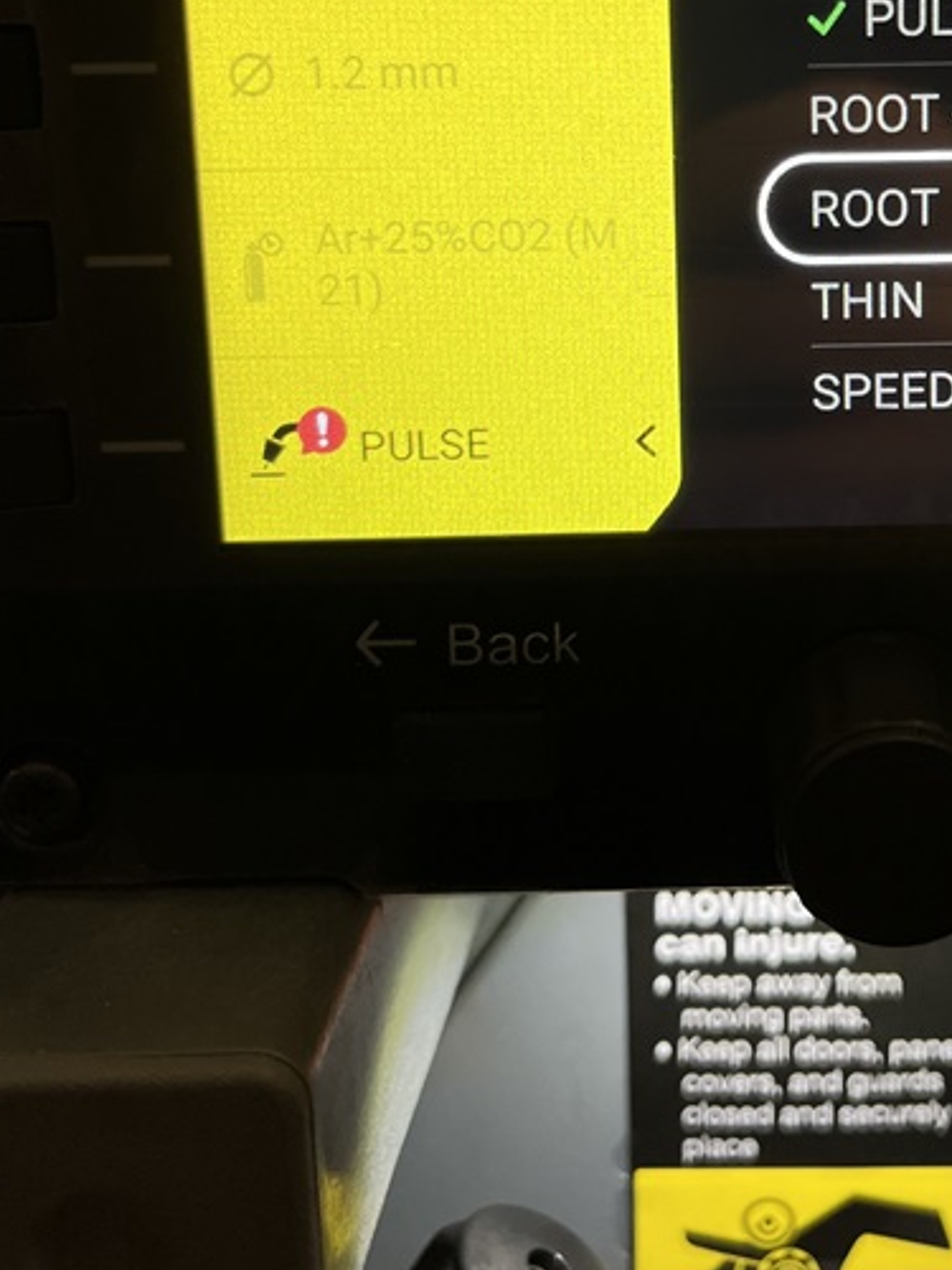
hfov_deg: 27.3
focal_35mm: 52
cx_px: 800
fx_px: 1907
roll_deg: +0.5
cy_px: 264
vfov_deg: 35.7
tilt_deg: -11.0
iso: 40
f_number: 1.6
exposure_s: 1/100
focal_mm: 5.1
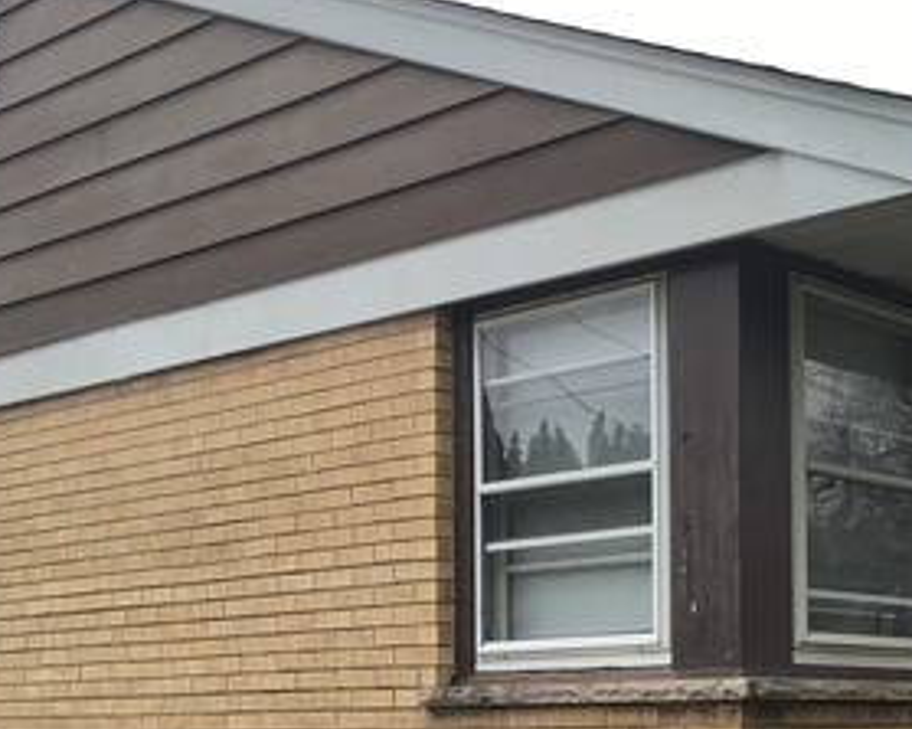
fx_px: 1754
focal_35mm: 65
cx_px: 634
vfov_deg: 22.6
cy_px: 716
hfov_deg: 28.9
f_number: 2.2
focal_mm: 4.15
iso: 25
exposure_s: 1/351
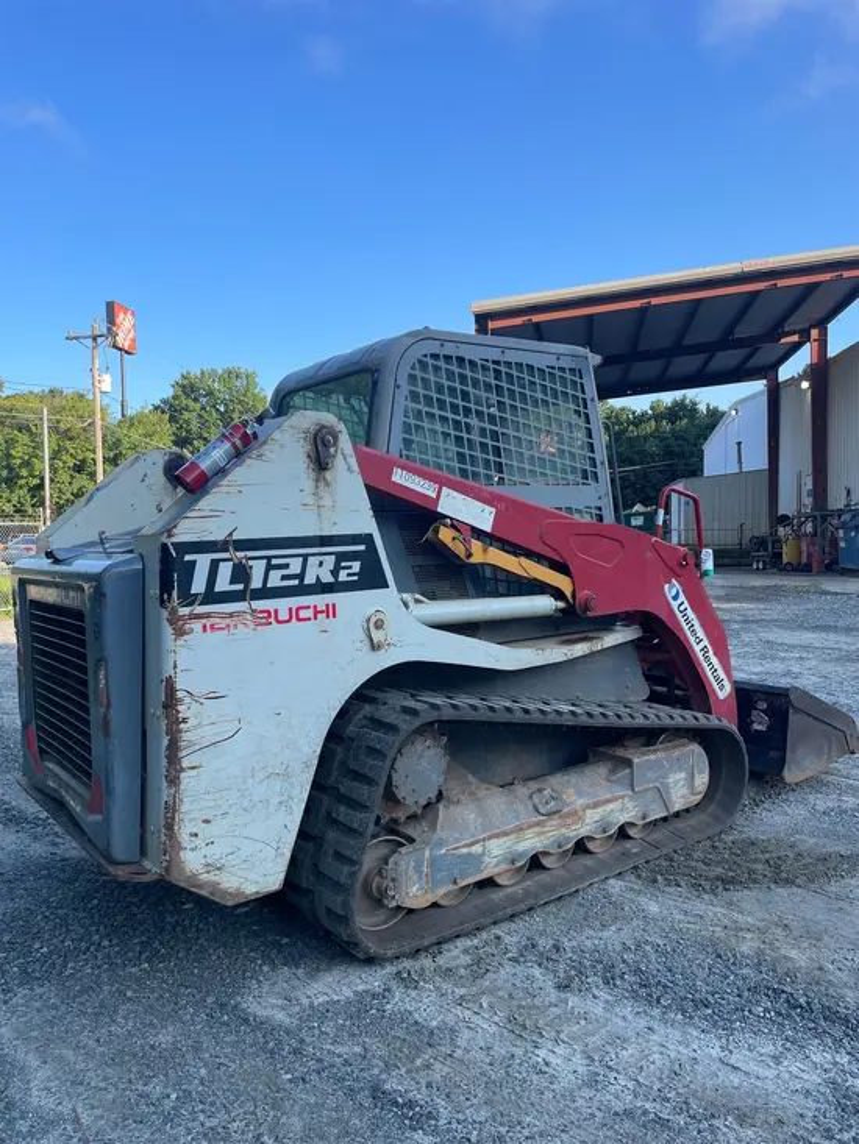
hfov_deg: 53.1
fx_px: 860
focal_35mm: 26
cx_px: 430
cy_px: 572
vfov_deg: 67.3
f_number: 1.6
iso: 32
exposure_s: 1/979
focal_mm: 4.2
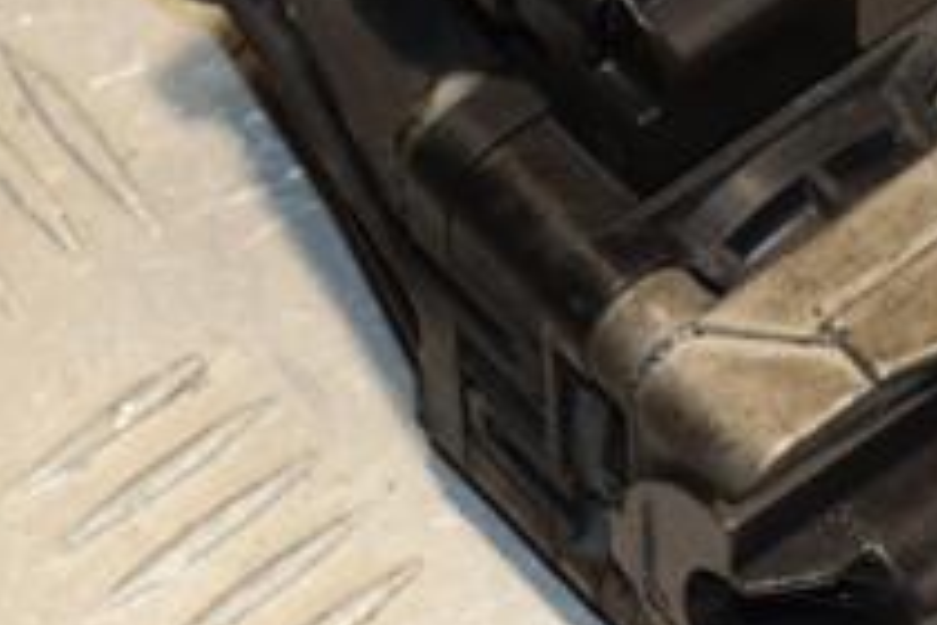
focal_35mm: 266
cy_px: 214
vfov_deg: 5.2
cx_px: 834
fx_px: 6923
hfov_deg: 7.7
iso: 800
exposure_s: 1/200
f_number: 8
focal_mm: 62
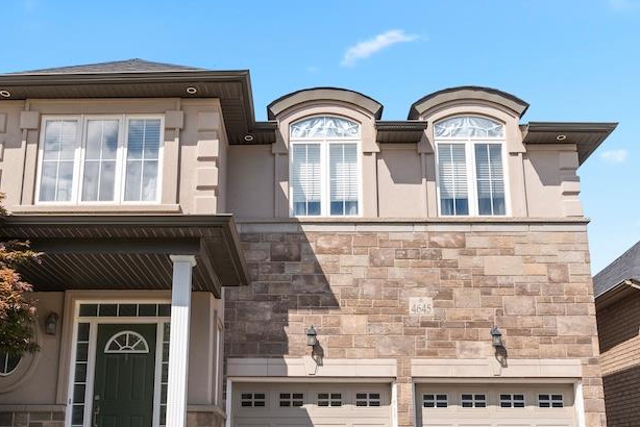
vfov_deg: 36.8
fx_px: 622
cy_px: 331
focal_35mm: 35
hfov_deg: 54.3
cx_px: 289
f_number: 5.6
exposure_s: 1/500
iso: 160
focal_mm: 14.3
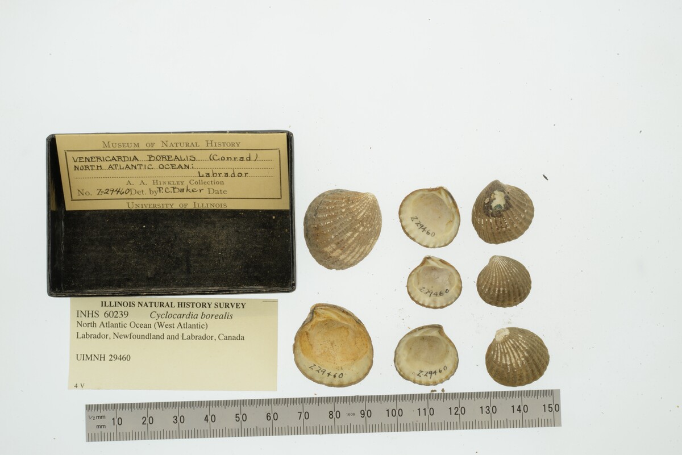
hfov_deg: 33.4
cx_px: 341
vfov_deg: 22.6
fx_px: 1137
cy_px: 228
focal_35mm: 60
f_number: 32
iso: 100
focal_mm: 60
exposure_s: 1/8
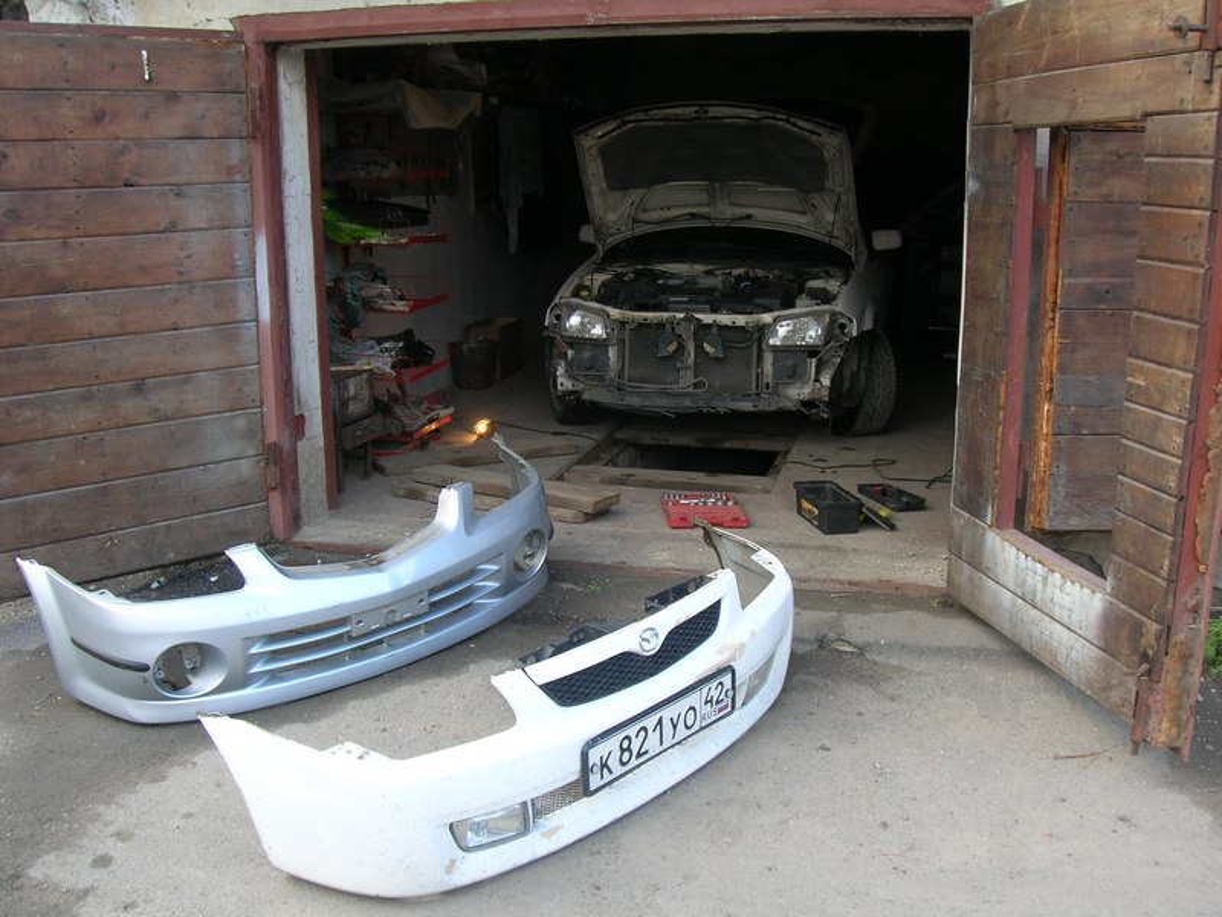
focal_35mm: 34
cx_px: 611
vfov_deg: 41.8
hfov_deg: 54.0
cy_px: 458
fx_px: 1200
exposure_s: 1/28.2
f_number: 4.9
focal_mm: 5.7
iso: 50
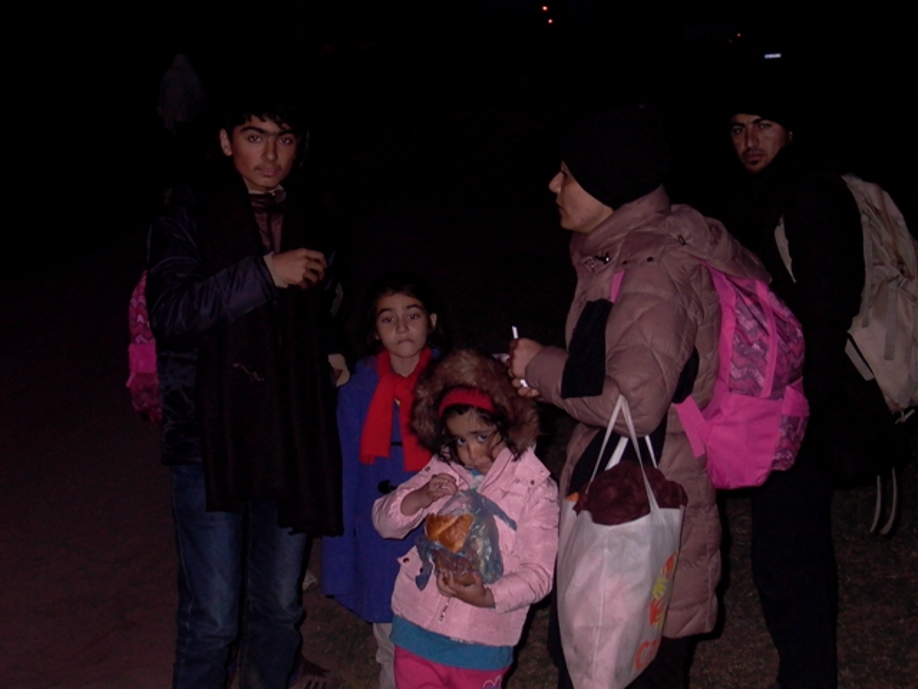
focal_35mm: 71
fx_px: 1883
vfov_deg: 20.7
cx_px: 459
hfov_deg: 27.4
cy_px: 344
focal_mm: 14.59
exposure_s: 1/64.2
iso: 100
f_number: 2.33
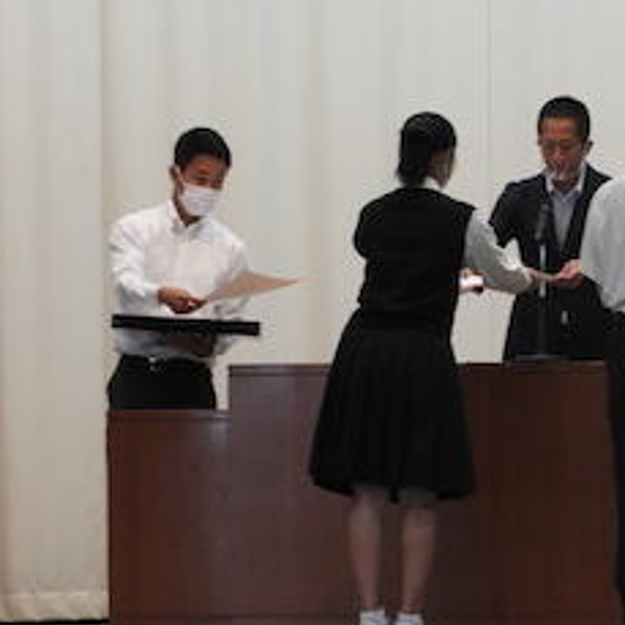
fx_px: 10397
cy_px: 262
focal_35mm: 509
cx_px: 472
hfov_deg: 3.4
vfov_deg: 3.4
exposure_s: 1/40
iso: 400
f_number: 5.5
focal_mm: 59.1
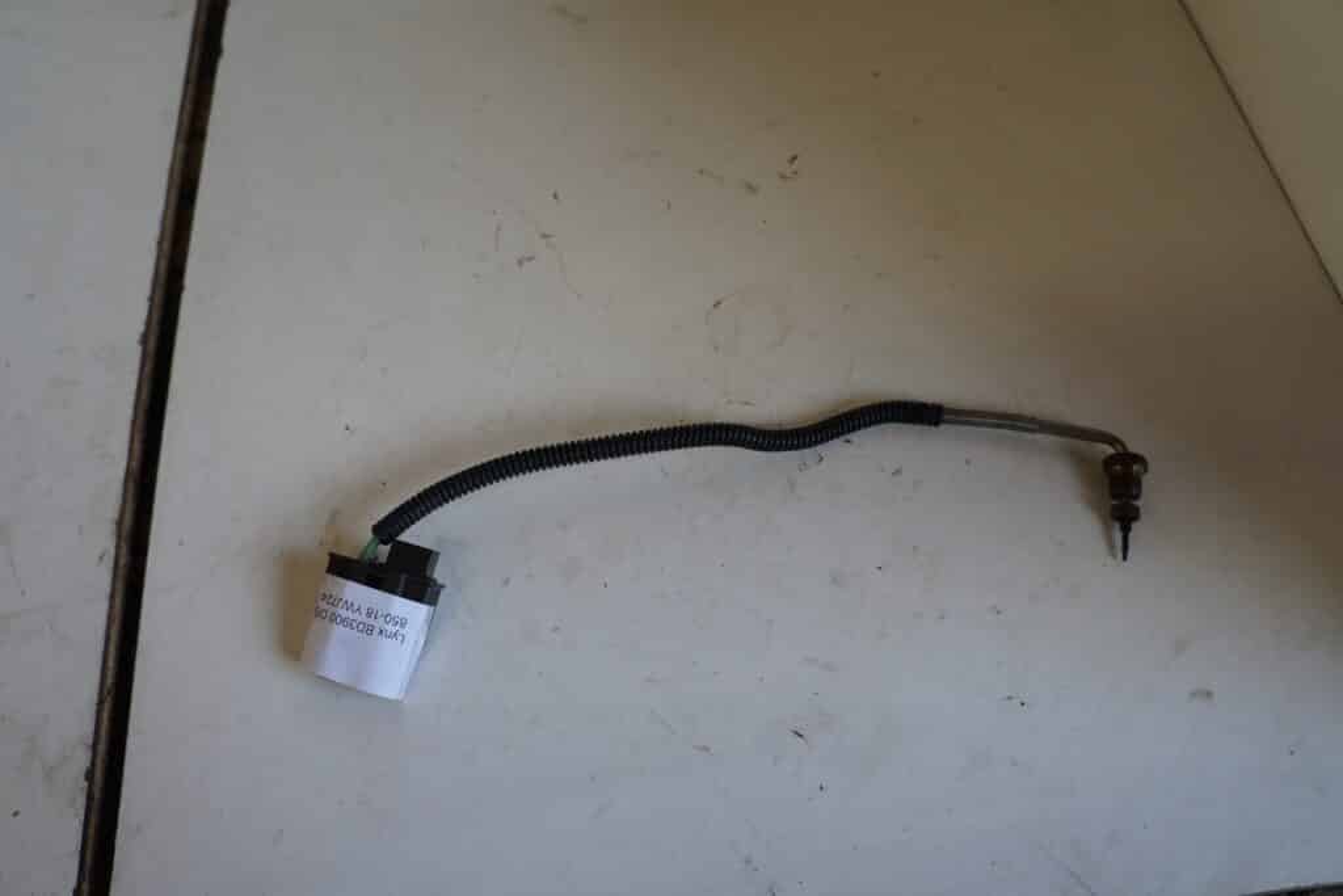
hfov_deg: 67.4
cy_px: 448
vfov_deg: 47.9
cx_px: 672
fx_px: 1007
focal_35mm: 27
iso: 125
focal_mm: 18
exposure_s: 1/60
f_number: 3.5
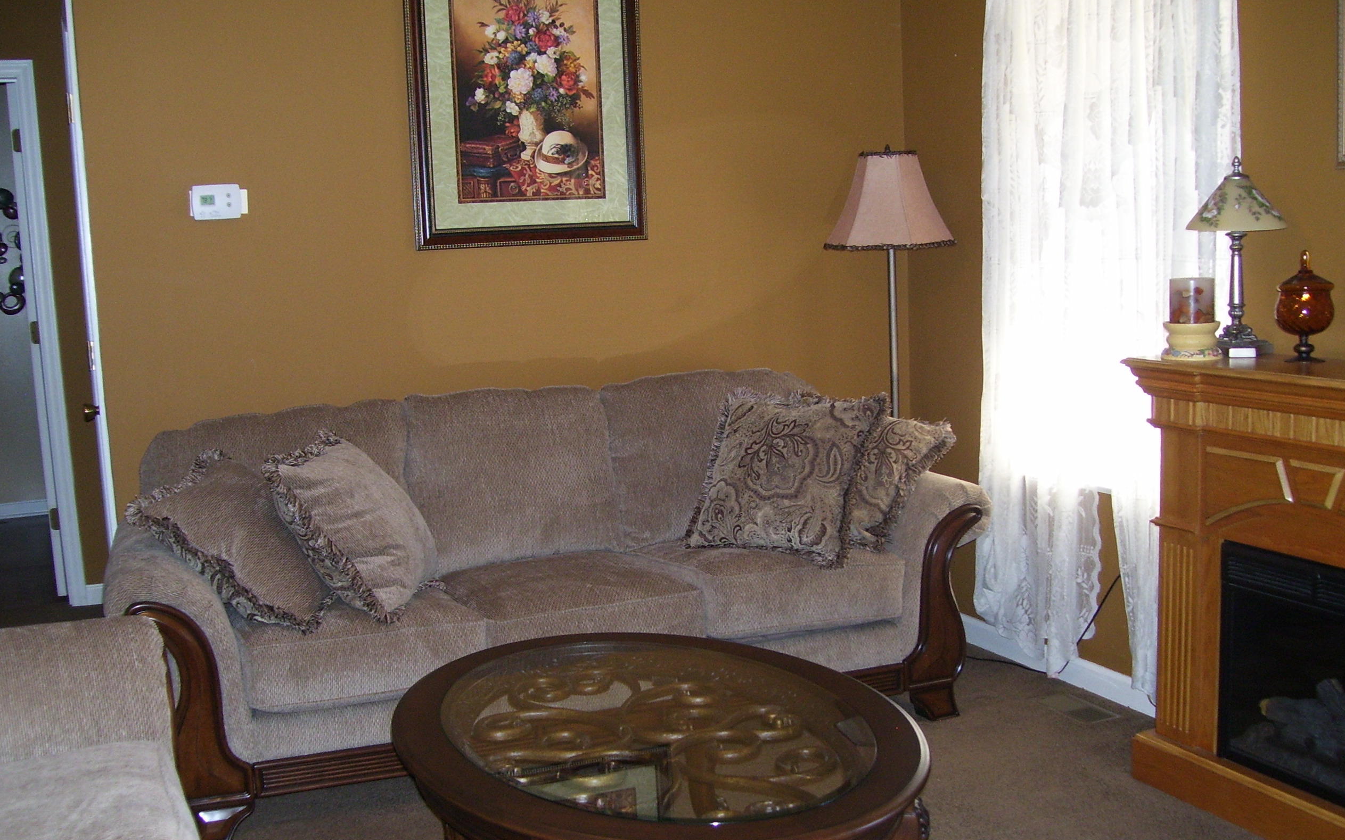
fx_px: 1466
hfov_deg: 49.3
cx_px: 669
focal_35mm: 40
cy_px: 493
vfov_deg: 31.9
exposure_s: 1/60
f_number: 2.7
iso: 125
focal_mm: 6
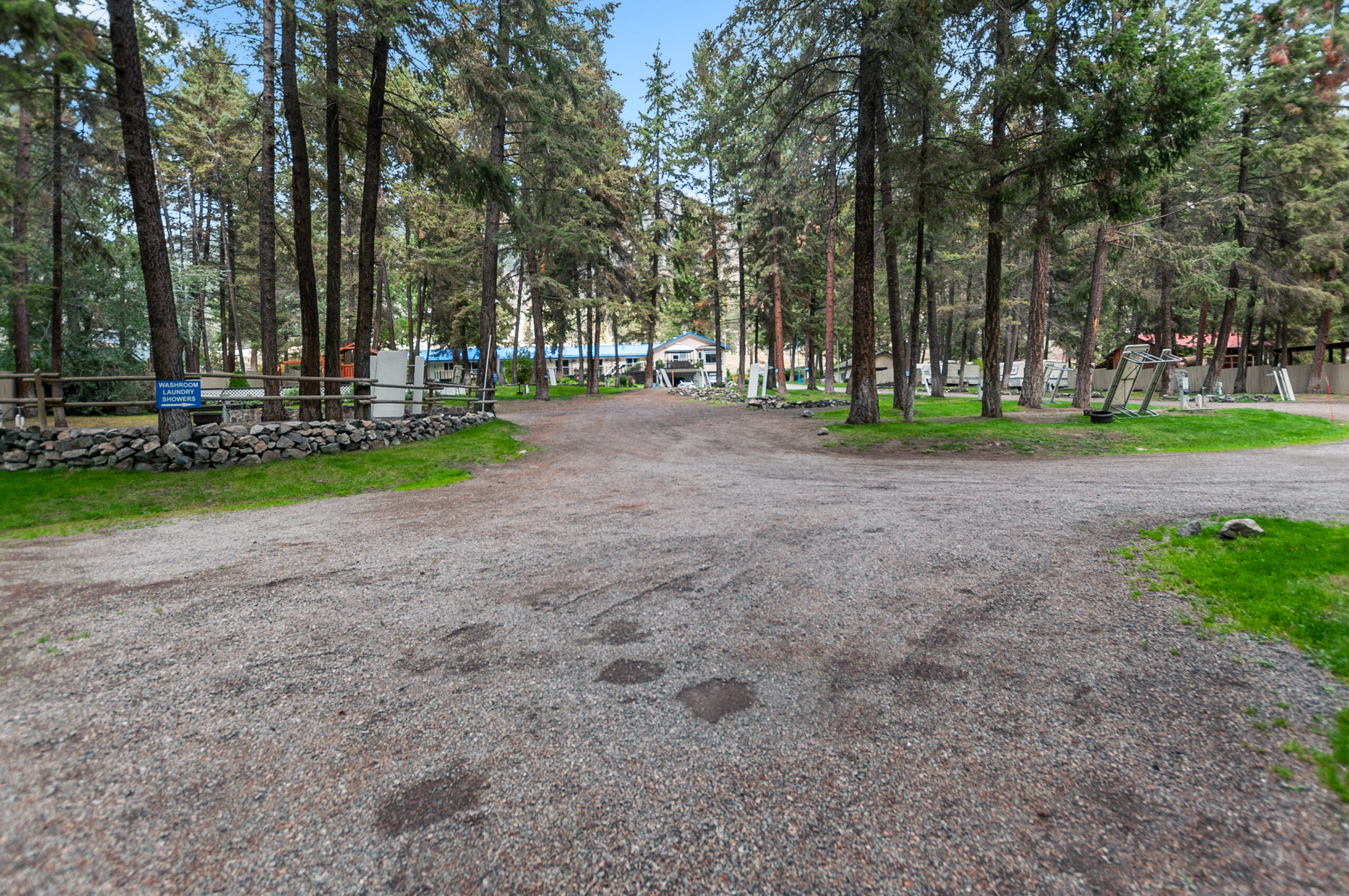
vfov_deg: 77.2
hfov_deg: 100.5
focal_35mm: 15
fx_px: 561
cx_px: 674
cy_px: 448
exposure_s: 1/250
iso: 200
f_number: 4
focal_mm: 10
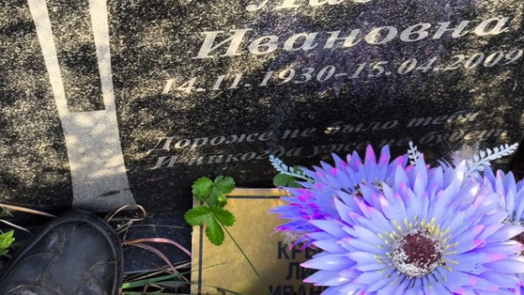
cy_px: 21
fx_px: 1084
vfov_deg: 15.3
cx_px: 297
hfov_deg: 27.2
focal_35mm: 78
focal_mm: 4.71
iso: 50
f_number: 1.7
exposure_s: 1/101
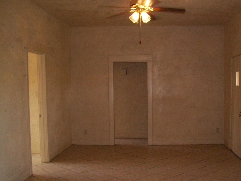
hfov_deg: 44.3
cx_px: 155
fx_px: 292
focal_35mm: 42
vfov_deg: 34.3
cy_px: 104
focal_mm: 5.7
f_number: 2.9
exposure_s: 1/40
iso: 160
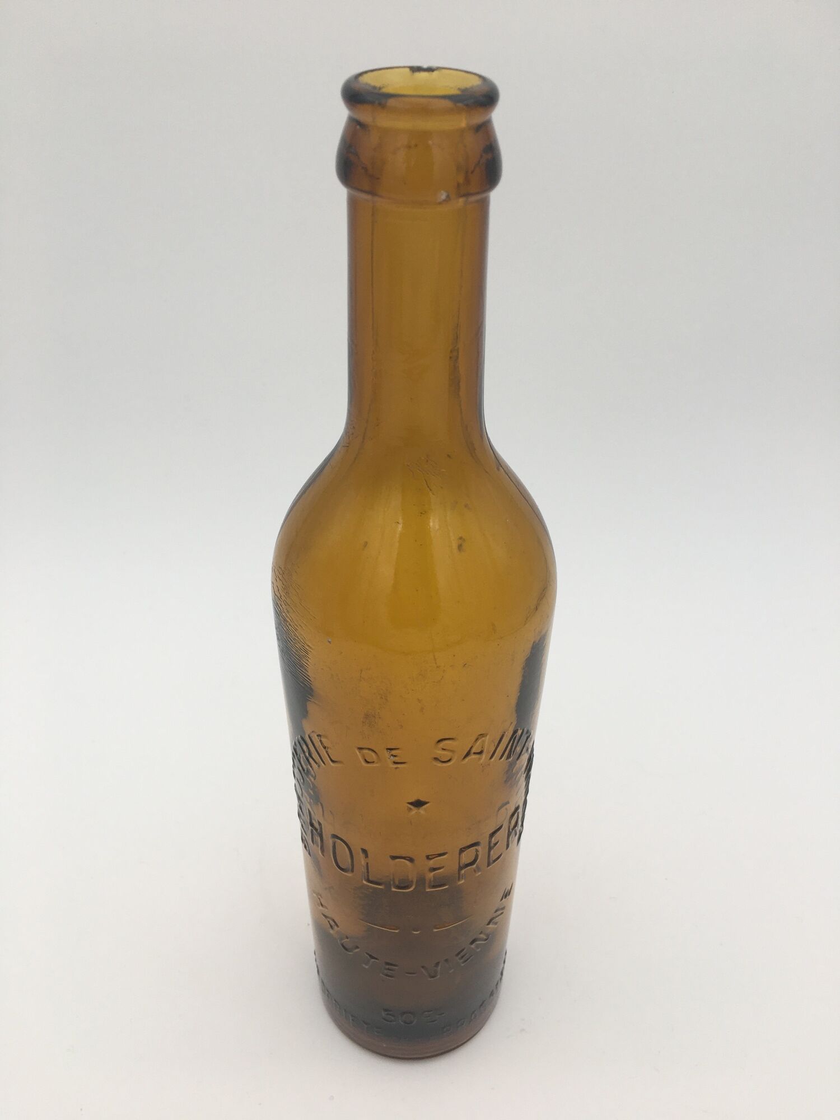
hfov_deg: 48.2
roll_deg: -0.9
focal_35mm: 29
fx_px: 938
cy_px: 560
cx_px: 420
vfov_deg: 61.7
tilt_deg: -34.8
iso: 25
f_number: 2.2
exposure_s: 1/162
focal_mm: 4.15
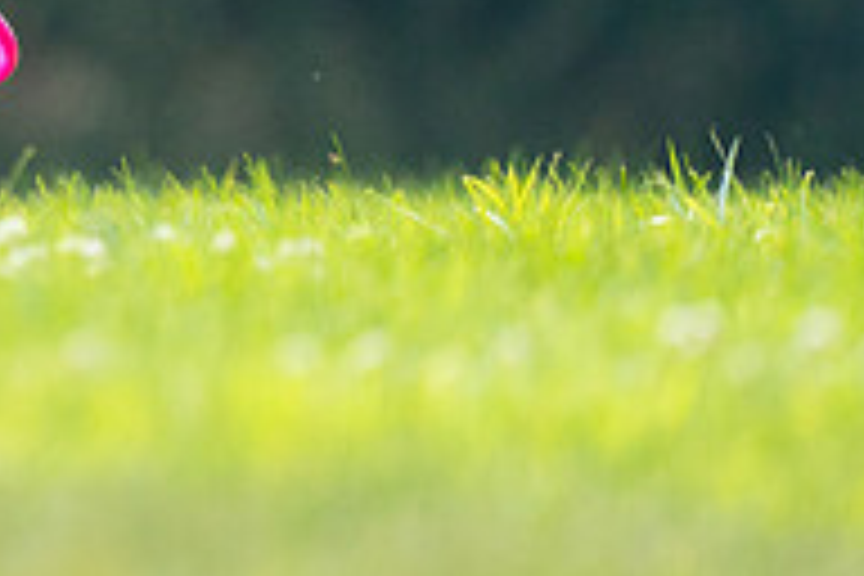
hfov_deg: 1.1
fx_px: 44709
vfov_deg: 0.7
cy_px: -128
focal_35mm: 1863
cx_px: -272
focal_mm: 600
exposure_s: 1/4000
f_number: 6.3
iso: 2500
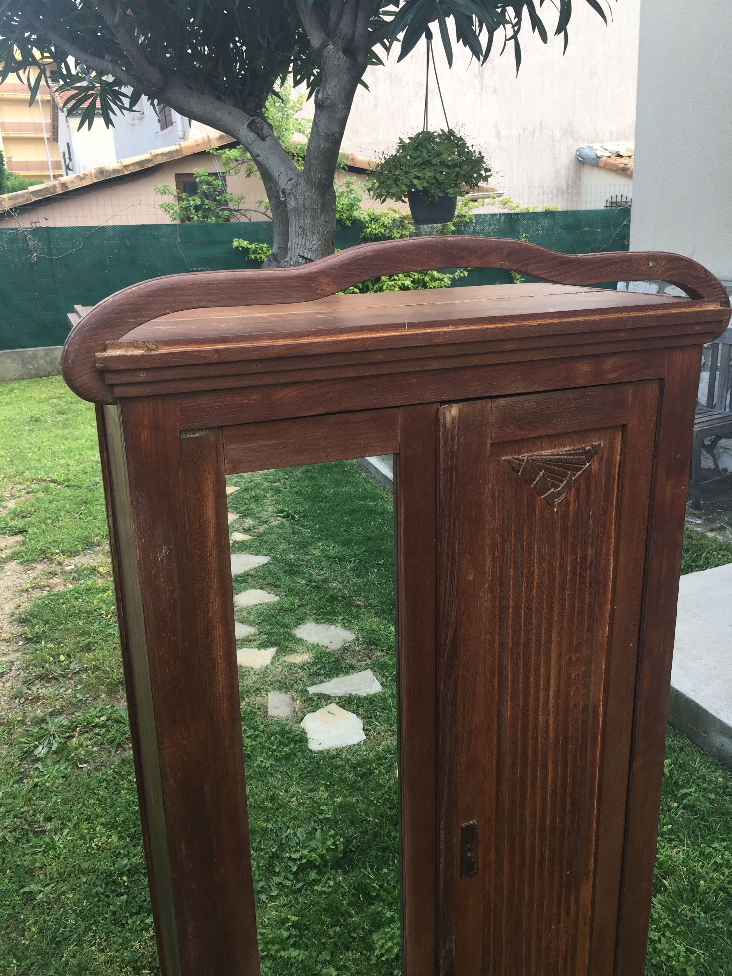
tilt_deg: -17.3
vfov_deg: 61.7
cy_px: 488
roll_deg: +2.9
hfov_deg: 48.2
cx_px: 366
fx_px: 818
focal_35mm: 29
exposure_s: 1/196
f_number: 2.2
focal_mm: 4.15
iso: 32
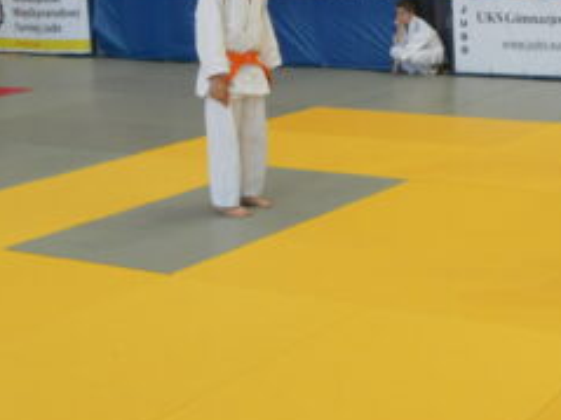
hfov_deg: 24.8
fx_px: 1247
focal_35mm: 77
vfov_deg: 19.0
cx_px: 465
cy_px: 131
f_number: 4.3
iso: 200
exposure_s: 1/30
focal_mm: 8.2
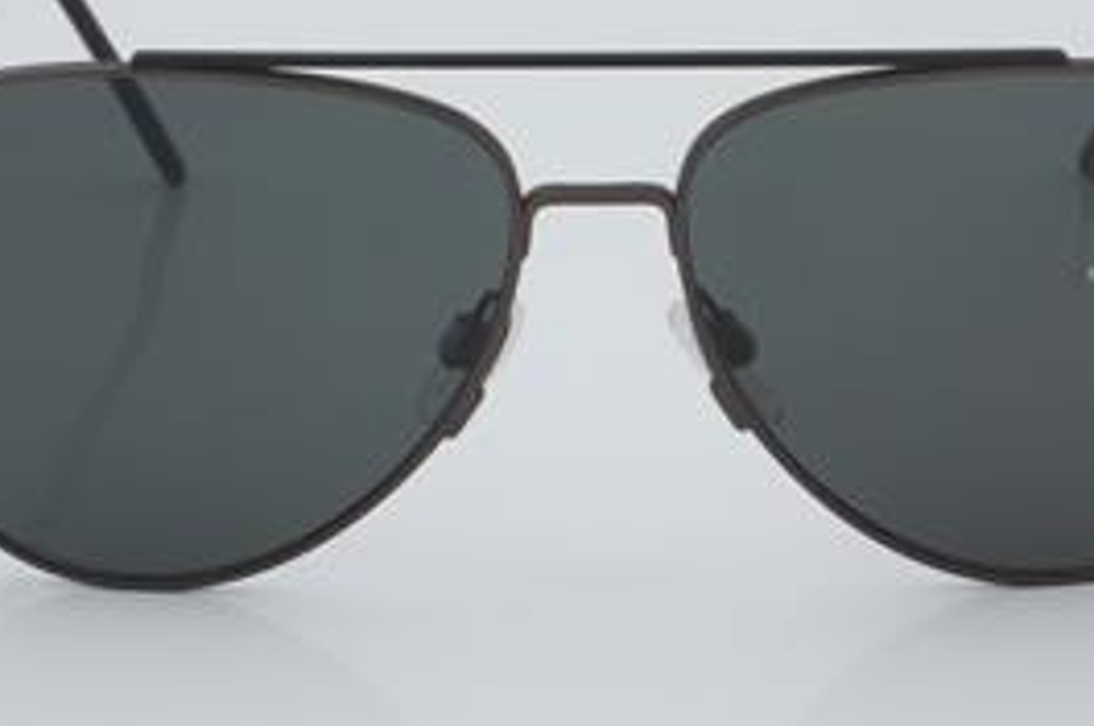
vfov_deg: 11.0
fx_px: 3787
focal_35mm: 125
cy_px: 276
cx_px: 599
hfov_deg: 16.4
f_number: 32
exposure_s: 1/4
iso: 100
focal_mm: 55
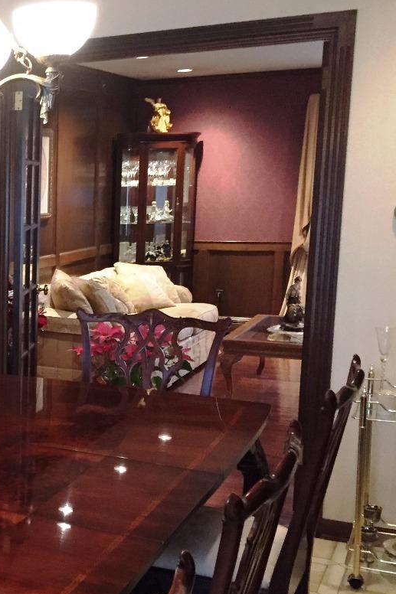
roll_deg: +0.6
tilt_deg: -10.6
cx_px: -143
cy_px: 350
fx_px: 924
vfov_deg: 35.5
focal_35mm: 56
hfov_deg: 21.4
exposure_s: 1/30
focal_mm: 4.15
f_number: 2.2
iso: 200
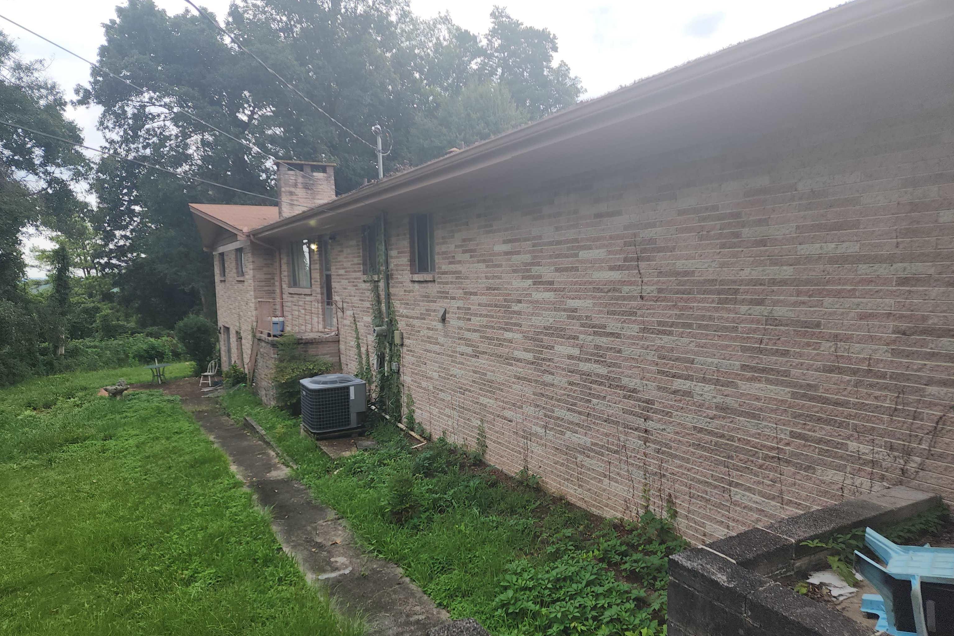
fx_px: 636
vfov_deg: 53.1
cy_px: 342
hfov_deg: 73.7
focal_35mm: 24
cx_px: 478
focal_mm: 6.4
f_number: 1.8
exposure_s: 1/285
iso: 12
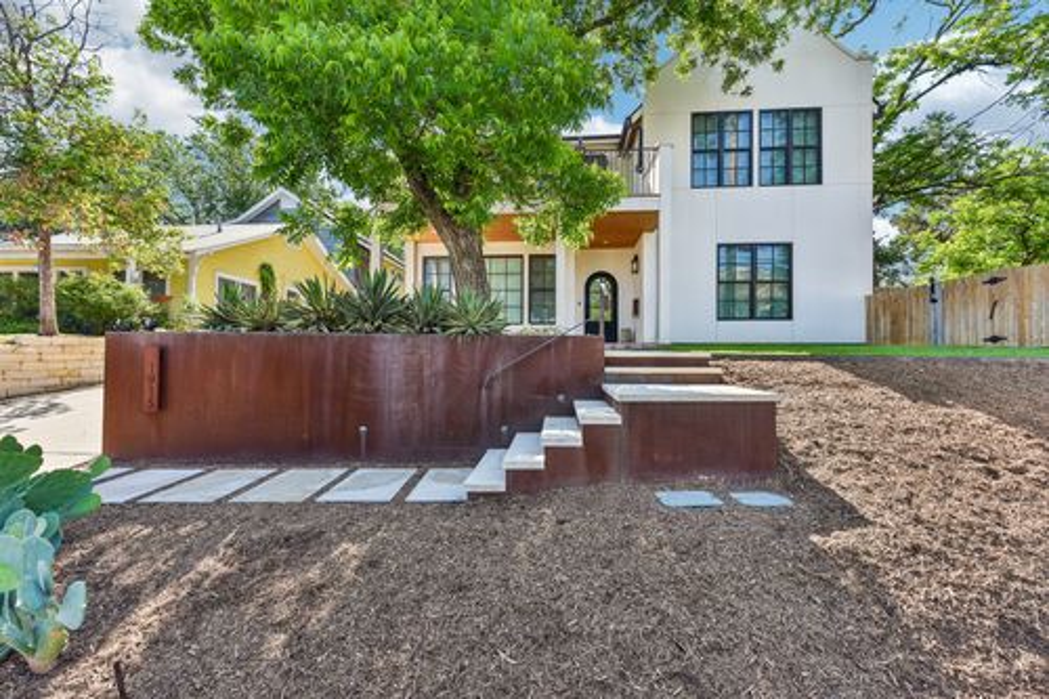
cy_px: 350
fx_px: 408
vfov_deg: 81.2
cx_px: 524
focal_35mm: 14
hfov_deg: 104.3
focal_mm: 14
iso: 100
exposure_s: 1/60
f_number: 8
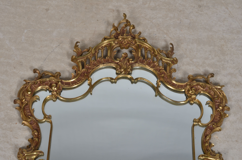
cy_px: 80
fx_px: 503
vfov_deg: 18.1
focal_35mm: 75
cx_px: 121
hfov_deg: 27.0
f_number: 14
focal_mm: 50
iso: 100
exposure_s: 1/125
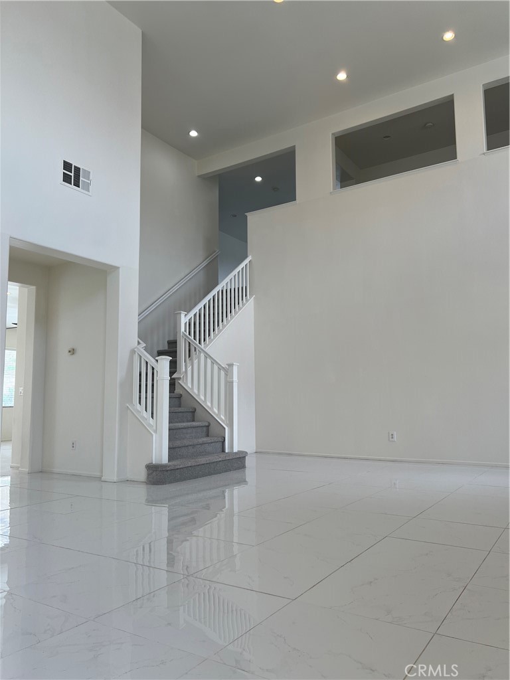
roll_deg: -0.7
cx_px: 255
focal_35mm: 26
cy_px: 340
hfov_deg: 53.1
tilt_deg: +7.7
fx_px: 511
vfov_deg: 67.3
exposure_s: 1/194
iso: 40
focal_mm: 5.7
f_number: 1.5
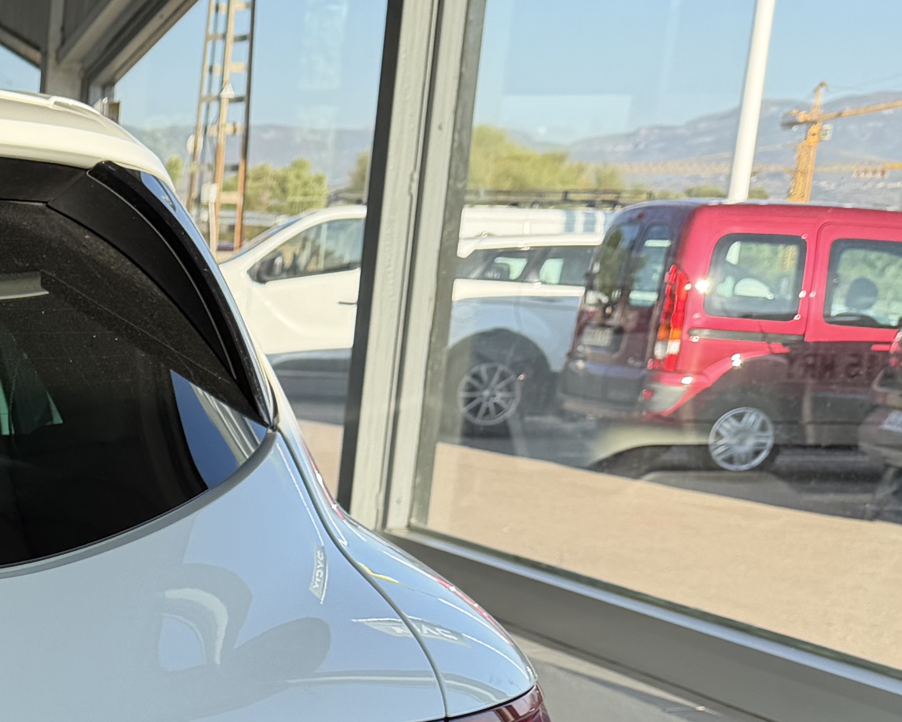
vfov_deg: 19.2
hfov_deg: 21.0
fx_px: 2029
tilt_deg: -15.8
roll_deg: +0.2
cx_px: -467
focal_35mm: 76
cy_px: 828
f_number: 1.78
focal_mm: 6.76
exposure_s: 1/1192
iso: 80
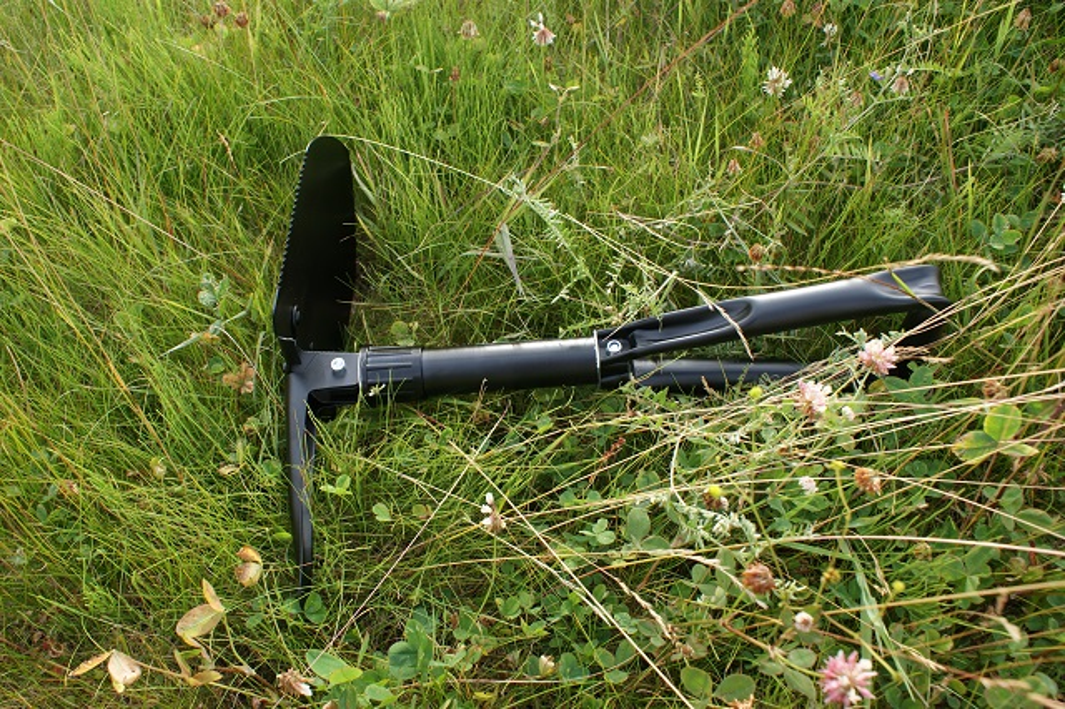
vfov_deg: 43.6
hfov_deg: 62.0
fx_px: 887
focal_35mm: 30
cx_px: 532
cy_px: 354
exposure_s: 1/50
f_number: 6.3
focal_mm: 20
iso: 100
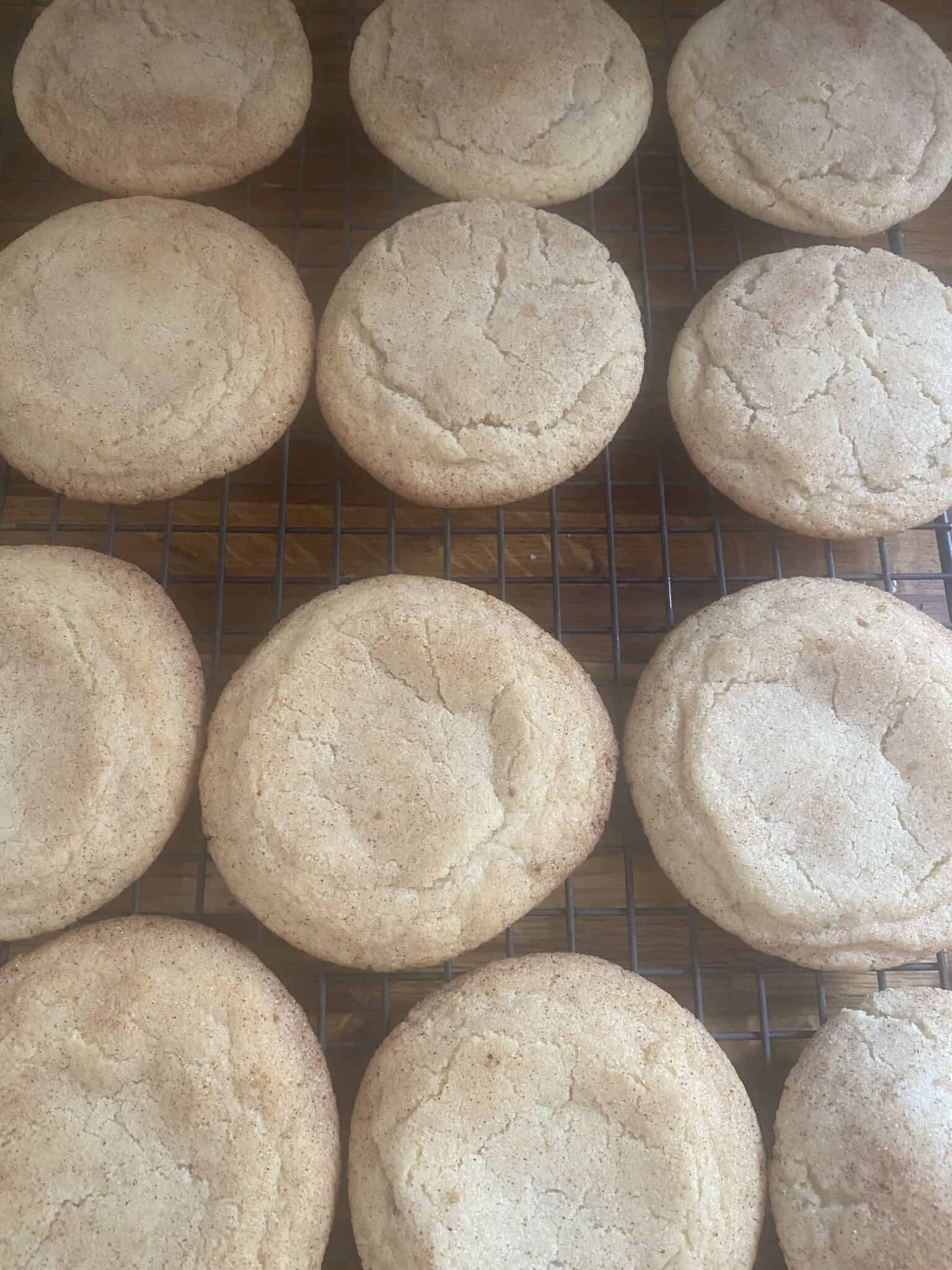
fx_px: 953
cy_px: 635
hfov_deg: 53.1
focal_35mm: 26
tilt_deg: -73.1
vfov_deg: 67.3
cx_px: 476
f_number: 1.8
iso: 250
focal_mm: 4.25
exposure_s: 1/60
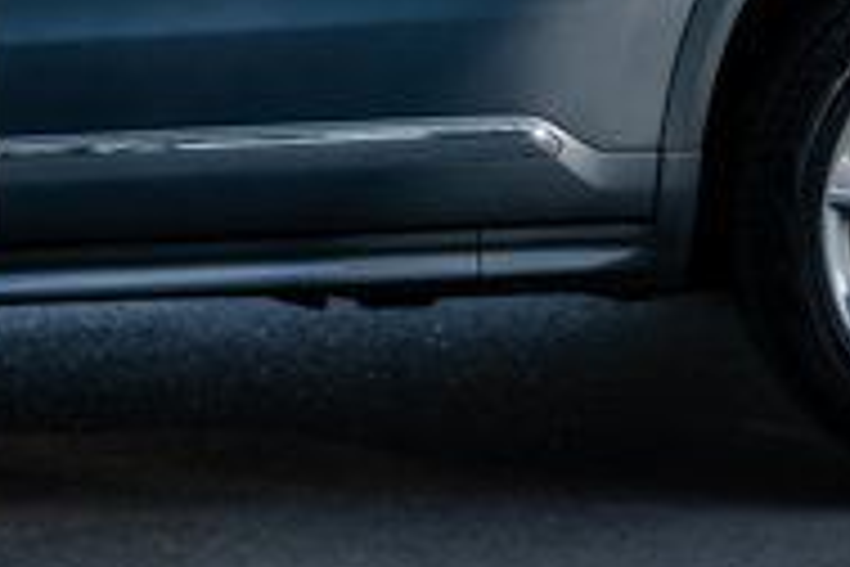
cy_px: -173
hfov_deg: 8.5
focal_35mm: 237
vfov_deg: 5.8
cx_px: 1304
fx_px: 5595
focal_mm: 70
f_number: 10
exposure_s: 1/250
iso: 320
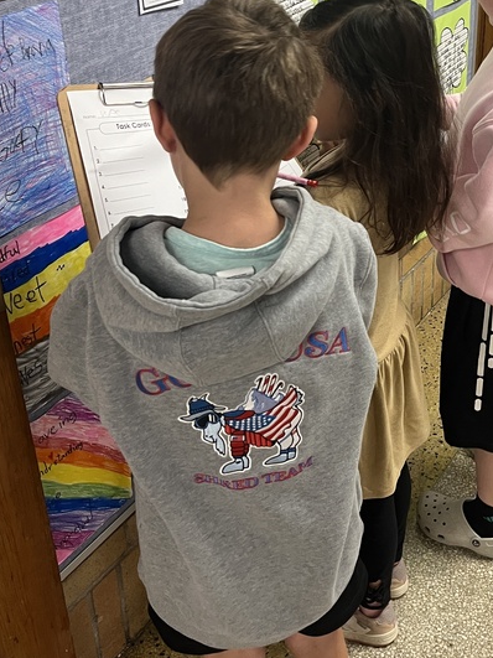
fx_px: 931
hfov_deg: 29.4
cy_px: 213
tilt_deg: -29.2
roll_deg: +0.6
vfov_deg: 38.4
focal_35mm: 49
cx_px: 348
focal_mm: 5.1
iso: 125
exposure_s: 1/60
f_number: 1.6
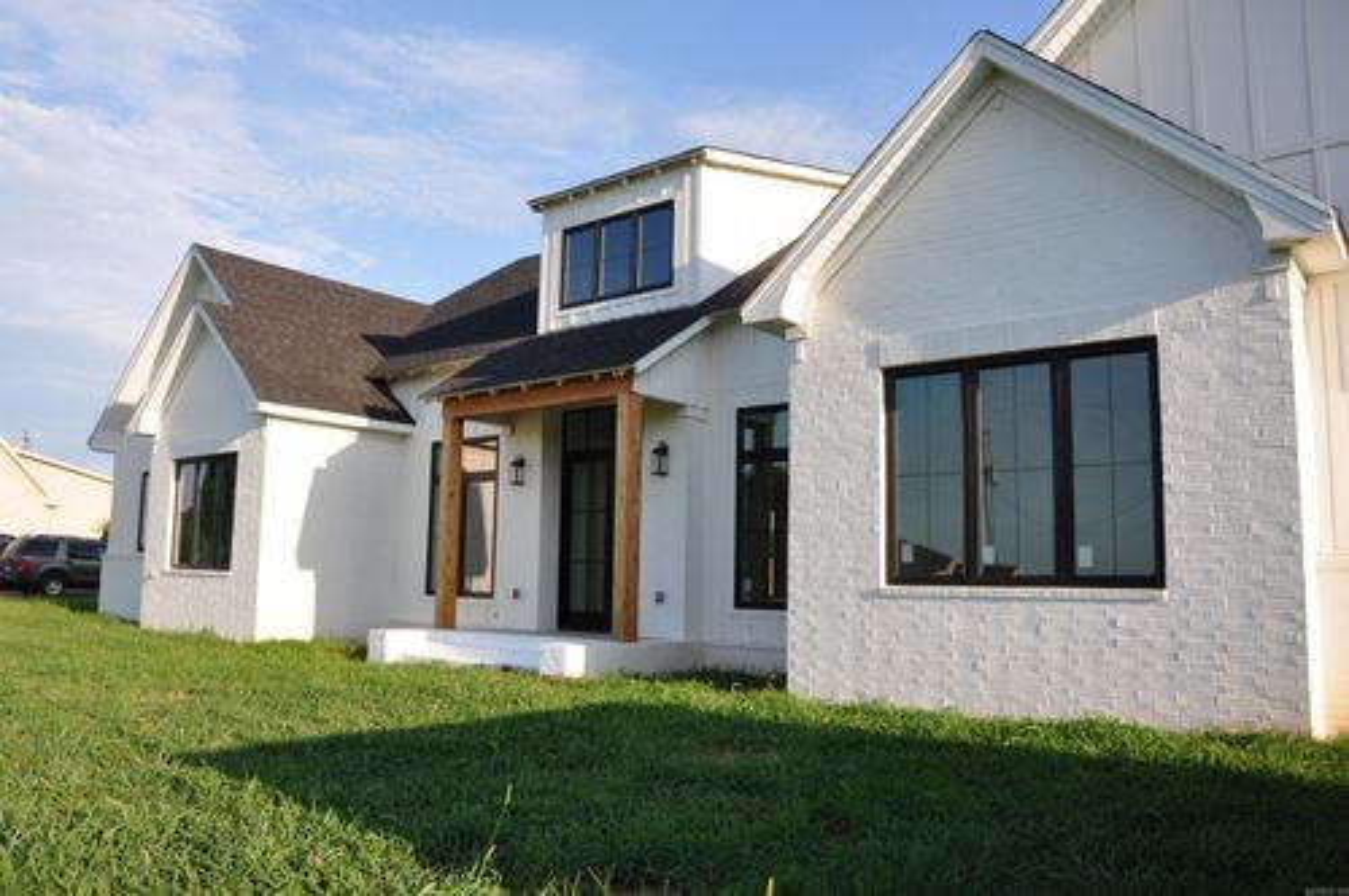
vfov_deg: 47.8
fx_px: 1010
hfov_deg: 67.4
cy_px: 448
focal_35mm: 27
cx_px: 674
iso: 200
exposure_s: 1/200
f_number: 10
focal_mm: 18
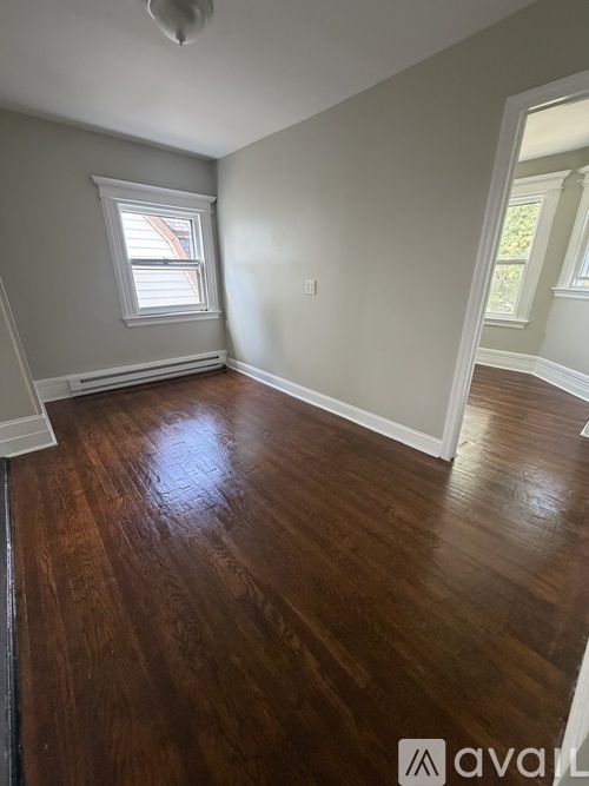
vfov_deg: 102.1
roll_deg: -1.2
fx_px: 318
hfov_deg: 85.7
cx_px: 294
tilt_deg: -18.7
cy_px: 393
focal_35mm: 14
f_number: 2.2
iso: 320
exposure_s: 1/64
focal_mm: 2.22
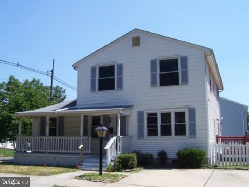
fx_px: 266
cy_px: 94
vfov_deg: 38.7
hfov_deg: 50.1
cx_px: 124
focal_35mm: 37
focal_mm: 5.6
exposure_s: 1/350
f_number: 5.6
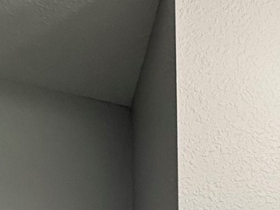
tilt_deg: -1.8
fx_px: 525
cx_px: 305
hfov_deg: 27.4
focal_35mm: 65
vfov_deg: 17.1
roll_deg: +0.0
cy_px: 412
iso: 160
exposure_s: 1/120
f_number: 2.2
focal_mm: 2.22
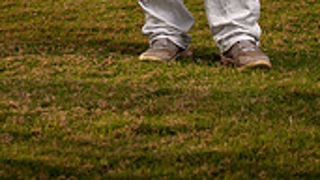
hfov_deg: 11.2
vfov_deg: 6.1
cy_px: -212
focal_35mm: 193
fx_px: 1637
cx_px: 122
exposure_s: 1/1000
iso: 250
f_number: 5
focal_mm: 70
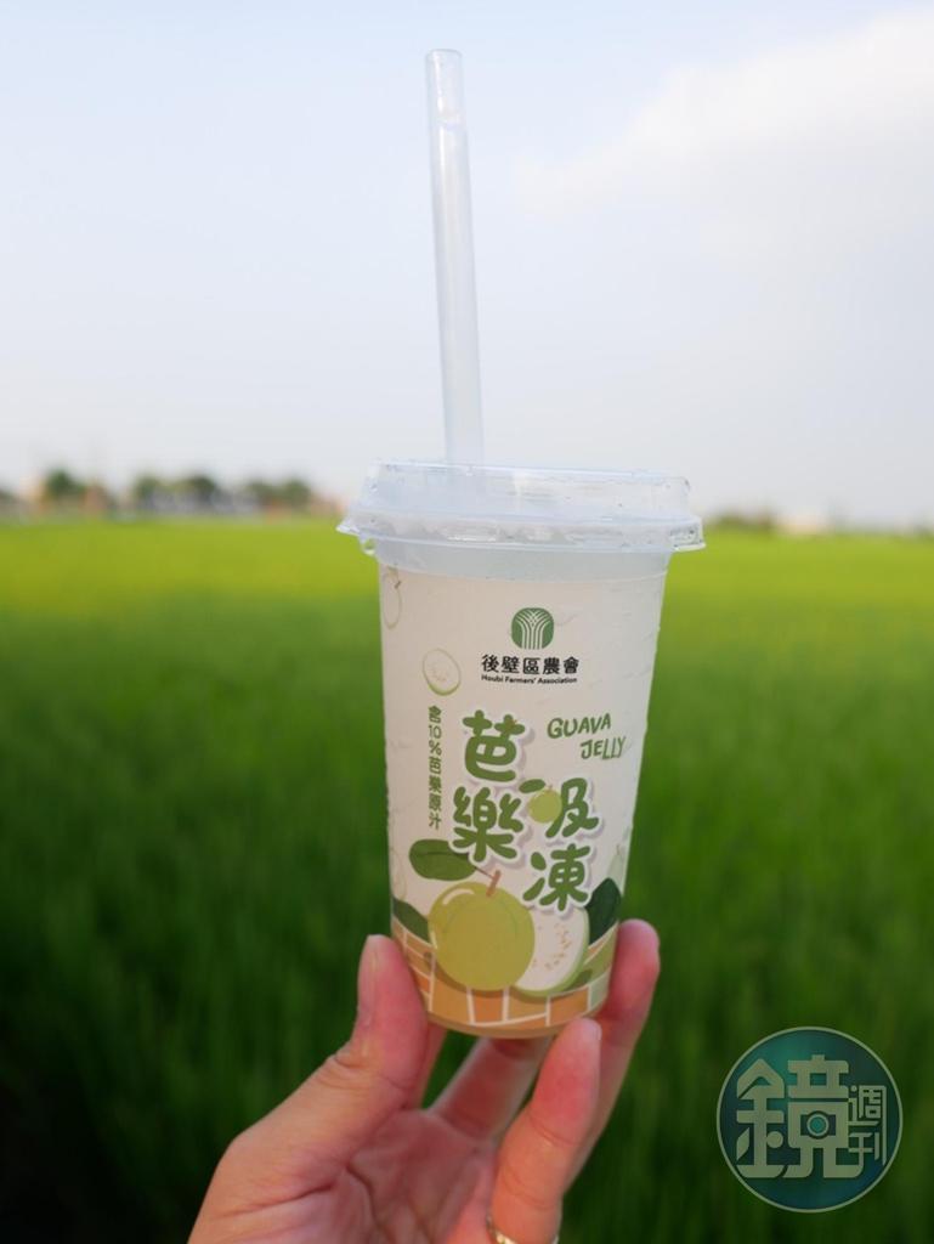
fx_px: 1078
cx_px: 467
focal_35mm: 30
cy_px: 622
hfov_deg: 46.8
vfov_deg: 59.9
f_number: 3.2
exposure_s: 1/400
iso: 200
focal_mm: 15
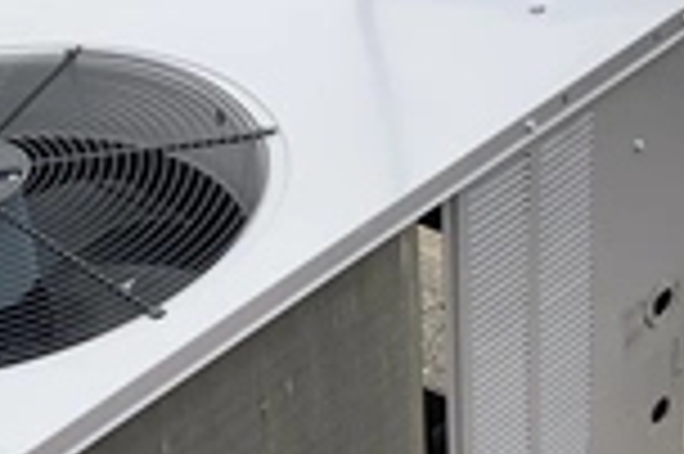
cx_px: 0
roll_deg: +10.7
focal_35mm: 85
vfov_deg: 16.0
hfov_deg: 23.0
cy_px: 342
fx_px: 1613
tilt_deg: -34.8
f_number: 2.4
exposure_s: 1/840
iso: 25
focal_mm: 3.3
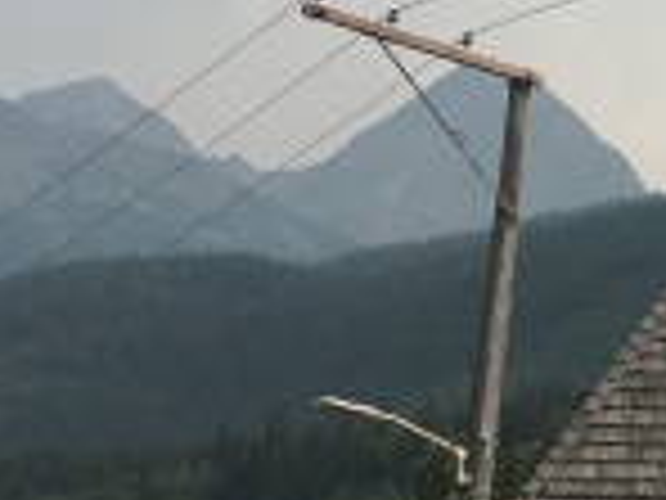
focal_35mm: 157
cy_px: 333
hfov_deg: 11.4
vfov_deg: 9.4
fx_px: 3021
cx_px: 1328
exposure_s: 1/2404
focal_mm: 4.15
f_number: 2.2
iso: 25
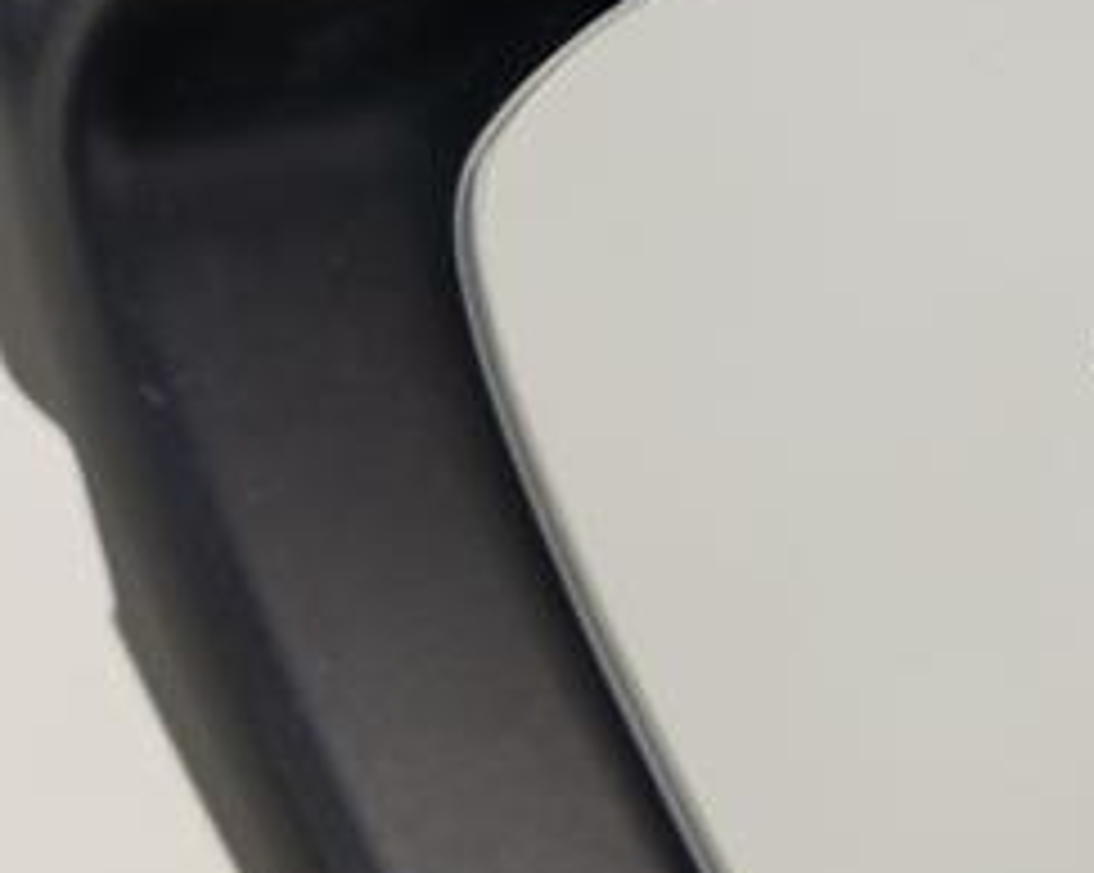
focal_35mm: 390
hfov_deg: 4.9
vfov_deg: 4.0
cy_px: 724
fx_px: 12617
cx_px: 2193
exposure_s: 1/3
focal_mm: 70
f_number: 5.6
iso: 100
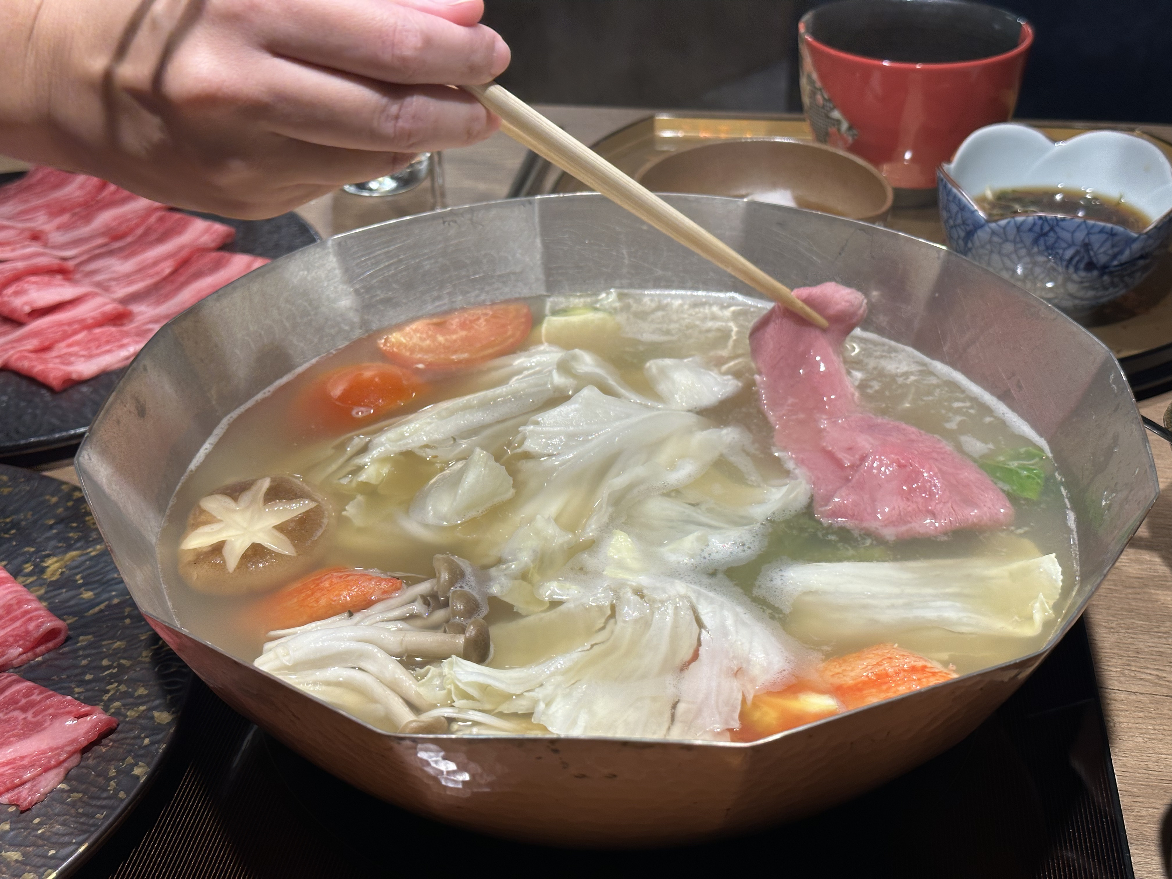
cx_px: 586
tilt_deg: -32.4
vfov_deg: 30.3
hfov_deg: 39.7
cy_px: 440
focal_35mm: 48
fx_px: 1625
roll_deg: +1.5
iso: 64
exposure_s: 1/120
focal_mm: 6.86
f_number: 1.78
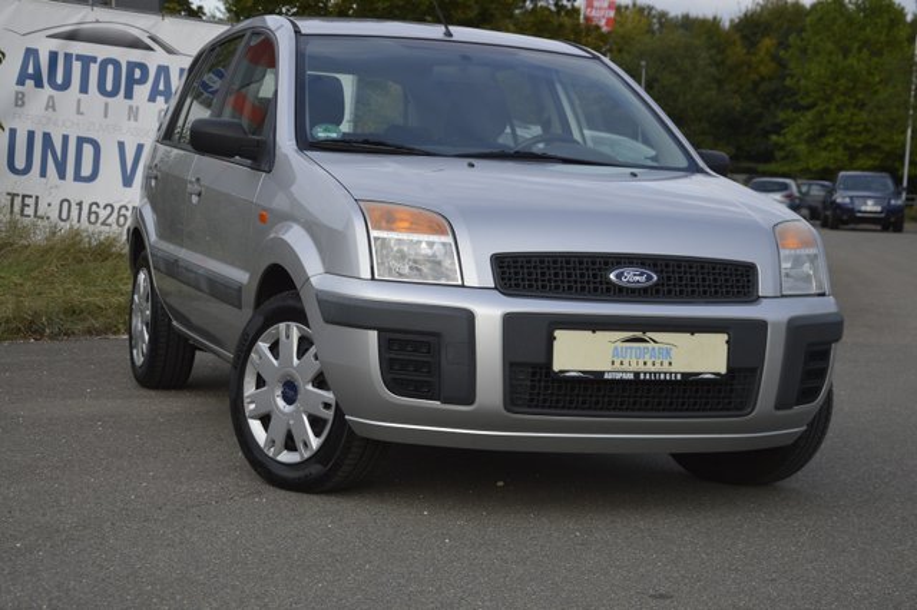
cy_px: 305
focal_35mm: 72
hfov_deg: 28.1
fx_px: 1833
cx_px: 458
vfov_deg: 18.9
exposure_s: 1/160
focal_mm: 48
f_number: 6.3
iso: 100
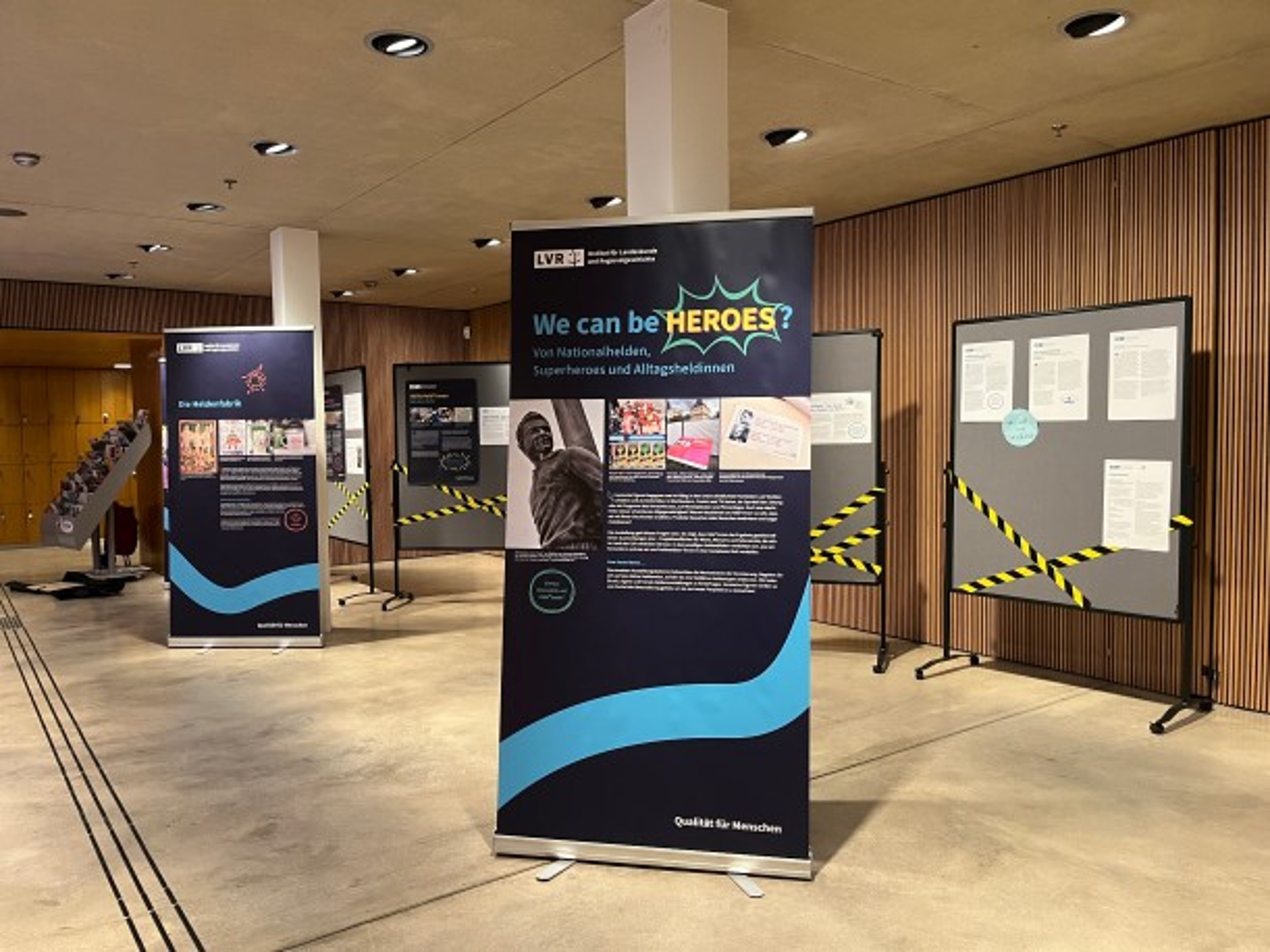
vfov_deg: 53.0
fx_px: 954
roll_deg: +1.1
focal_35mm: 26
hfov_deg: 67.3
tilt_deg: -3.7
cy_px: 476
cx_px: 635
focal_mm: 5.1
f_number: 1.6
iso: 320
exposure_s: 1/60
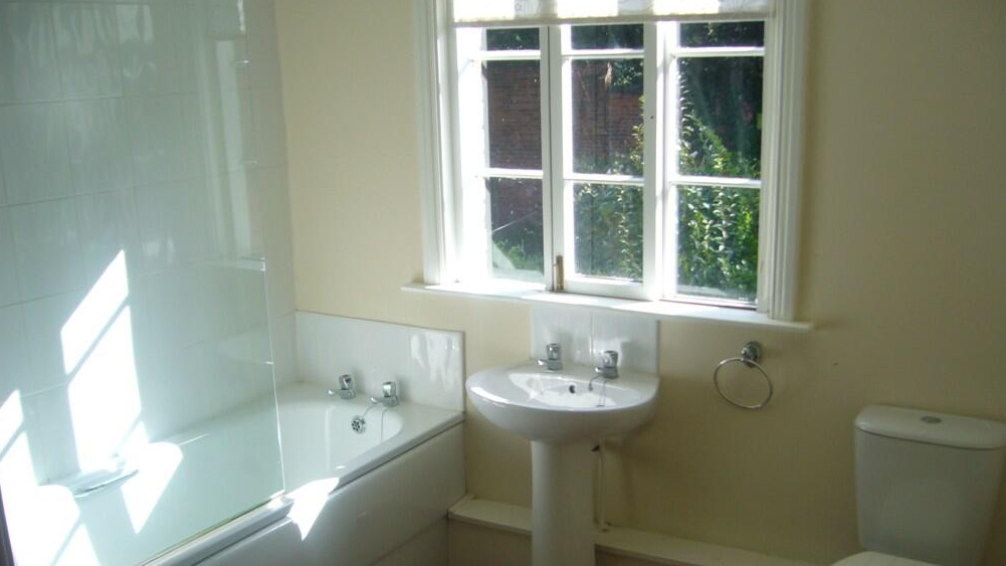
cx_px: 510
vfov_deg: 30.2
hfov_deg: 51.6
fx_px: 1040
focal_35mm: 39
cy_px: 373
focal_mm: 5.8
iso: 100
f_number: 2.8
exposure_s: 1/320
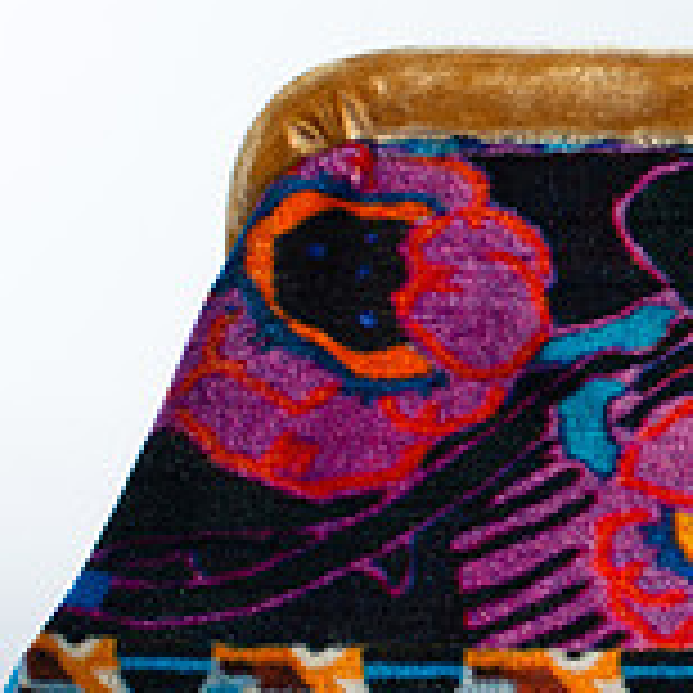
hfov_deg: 10.8
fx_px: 3624
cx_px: 796
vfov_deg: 10.9
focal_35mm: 160
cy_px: 533
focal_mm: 50
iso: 200
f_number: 8
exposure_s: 1/200
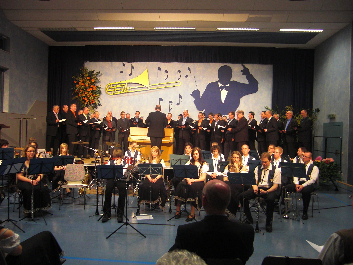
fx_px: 286
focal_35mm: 28
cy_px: 132
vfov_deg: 49.7
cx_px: 176
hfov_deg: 63.4
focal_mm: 4.9
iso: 200
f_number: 2.6
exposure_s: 1/13
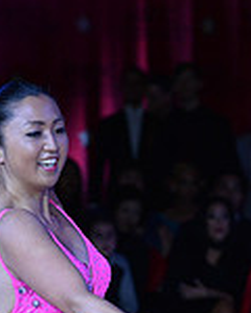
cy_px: 480
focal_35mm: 509
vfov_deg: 3.8
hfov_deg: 3.0
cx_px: 271
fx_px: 4726
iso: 2000
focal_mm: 140
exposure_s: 1/250
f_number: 5
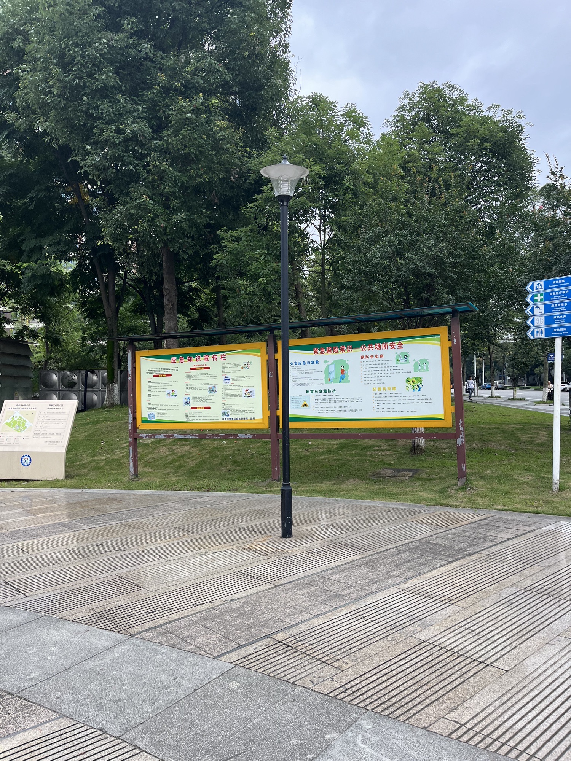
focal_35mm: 26
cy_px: 380
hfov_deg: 53.1
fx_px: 572
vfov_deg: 67.3
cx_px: 286
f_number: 1.6
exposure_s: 1/309
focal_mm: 5.1
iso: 50
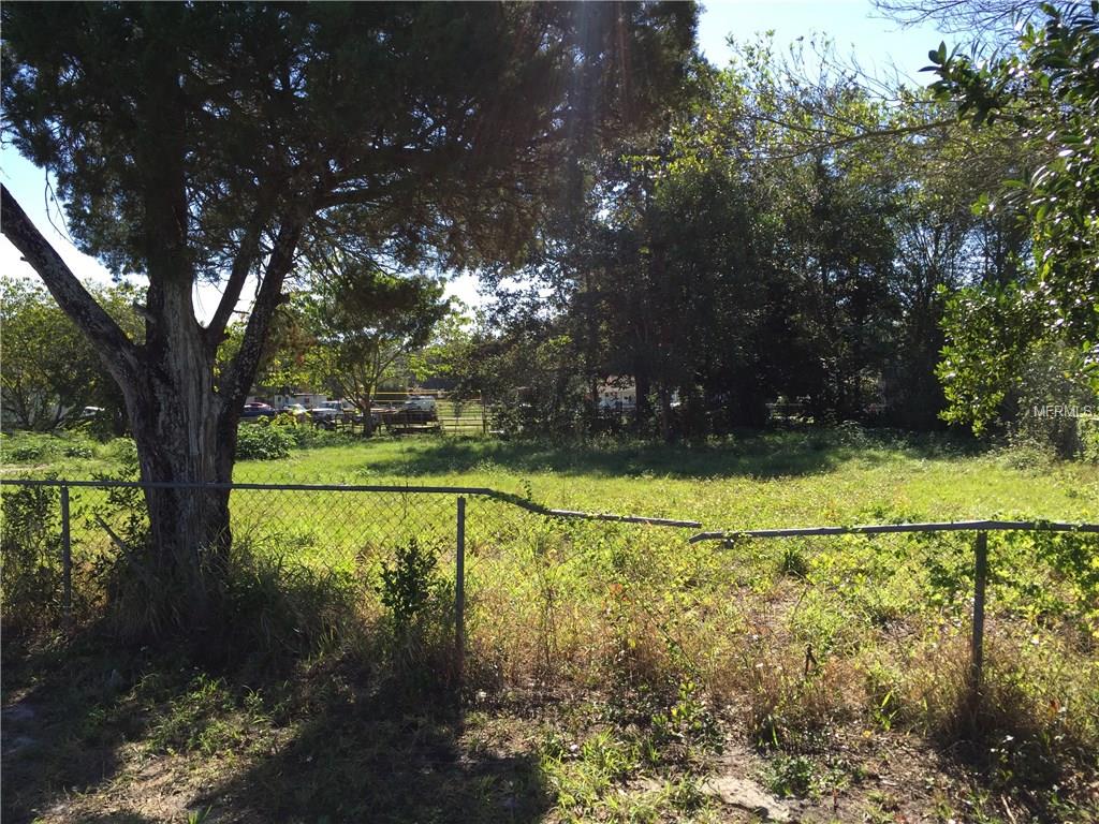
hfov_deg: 61.7
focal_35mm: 29
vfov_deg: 48.2
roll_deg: +1.1
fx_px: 921
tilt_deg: -0.8
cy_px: 412
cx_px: 550
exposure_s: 1/760
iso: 32
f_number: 2.2
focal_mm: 4.15
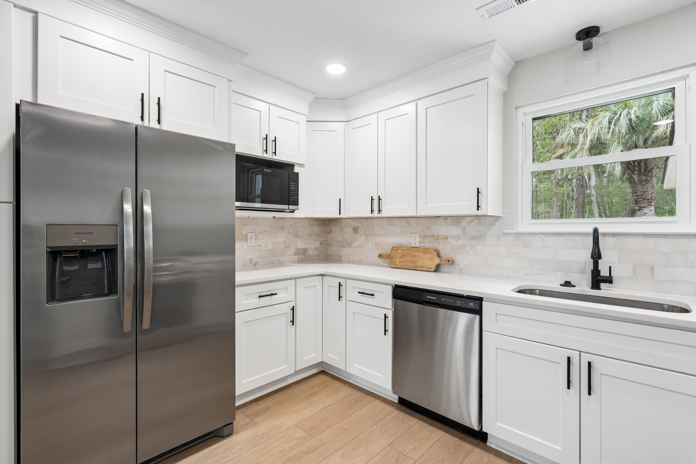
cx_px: 348
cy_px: 232
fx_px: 309
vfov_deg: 73.7
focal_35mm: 16
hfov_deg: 96.7
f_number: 8
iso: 400
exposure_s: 1/20
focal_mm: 16
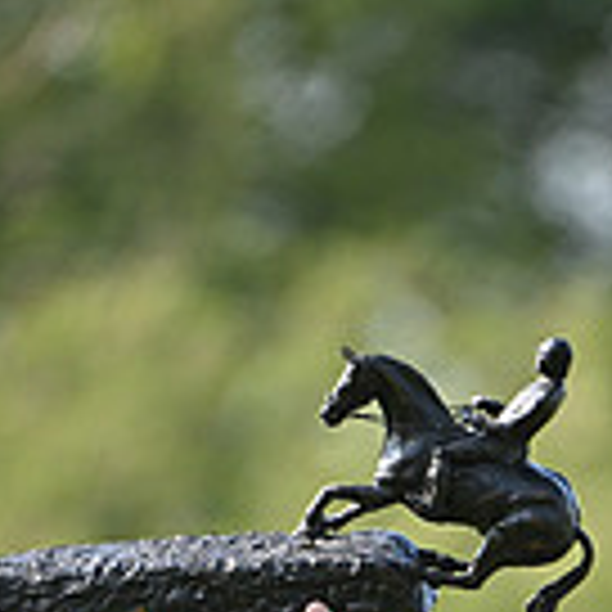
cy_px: 1192
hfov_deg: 1.2
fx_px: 28963
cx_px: 610
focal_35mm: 1448
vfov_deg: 1.2
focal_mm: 400
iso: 720
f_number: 4.5
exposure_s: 1/1250
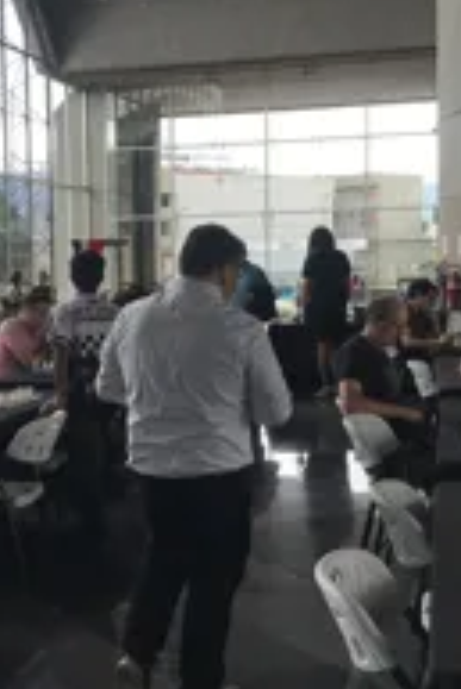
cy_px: 336
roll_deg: +0.8
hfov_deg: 23.2
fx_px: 1112
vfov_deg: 34.5
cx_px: 111
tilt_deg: -2.3
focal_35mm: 58
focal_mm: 3.99
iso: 20
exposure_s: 1/626
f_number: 1.8
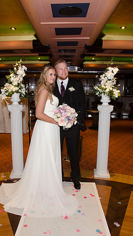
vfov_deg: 66.1
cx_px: 56
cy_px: 121
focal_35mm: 29
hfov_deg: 40.0
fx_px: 182
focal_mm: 18
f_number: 5.6
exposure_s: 1/60
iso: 400
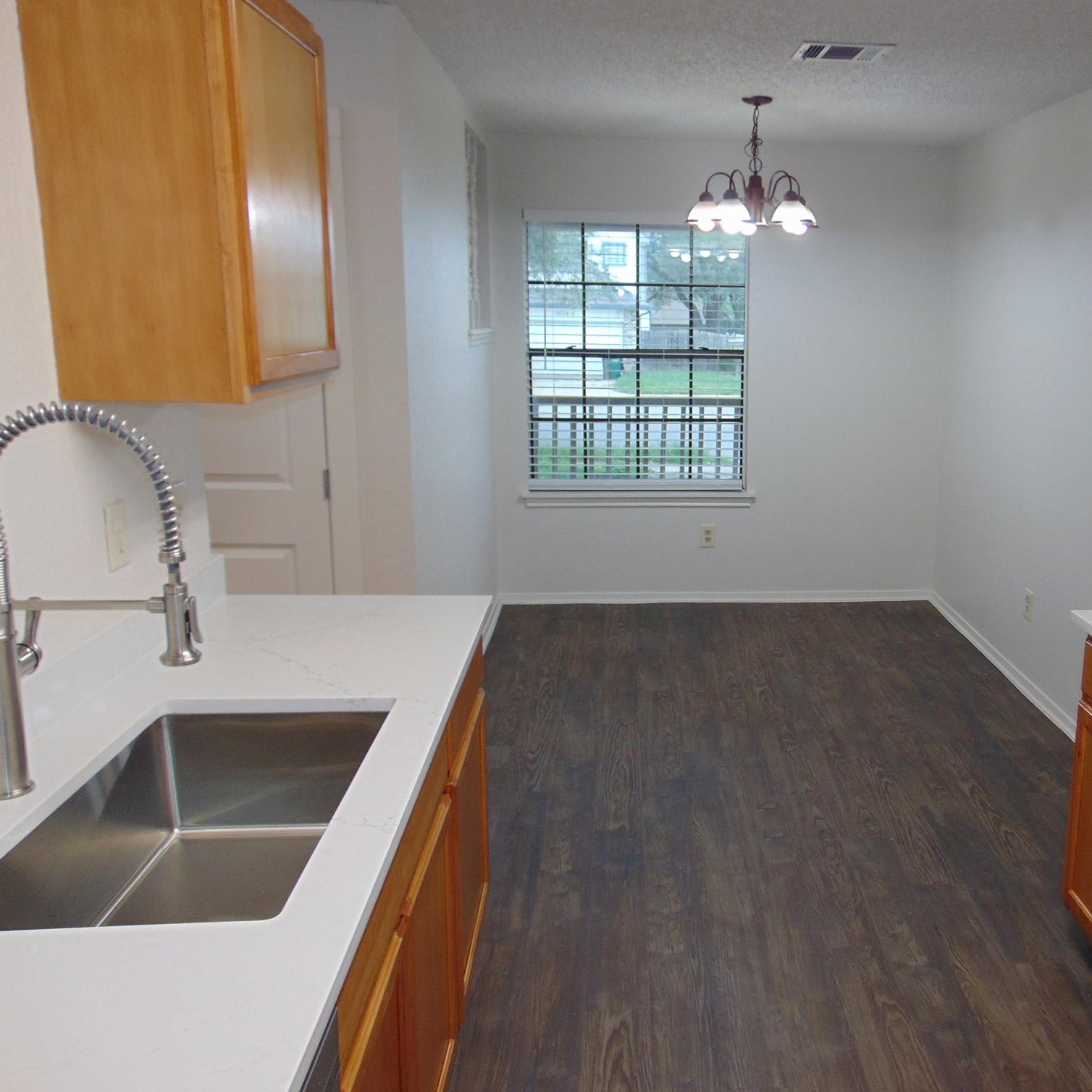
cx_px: 729
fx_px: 1071
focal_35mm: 30
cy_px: 541
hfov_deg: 53.0
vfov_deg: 54.0
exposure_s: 1/30
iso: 80
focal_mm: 4.5
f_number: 3
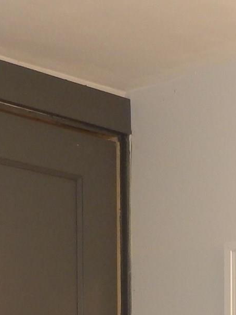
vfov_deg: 14.4
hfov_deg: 11.4
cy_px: 483
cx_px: 297
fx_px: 1154
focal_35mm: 127
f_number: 3.4
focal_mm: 4.5
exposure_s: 1/30
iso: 160
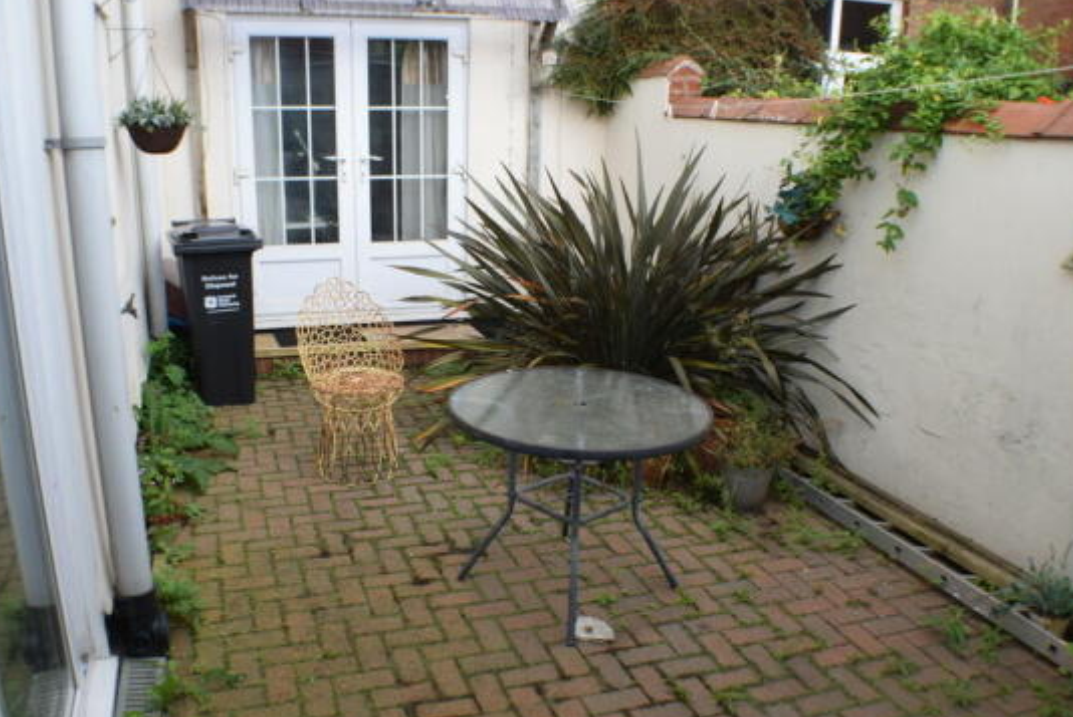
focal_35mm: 39
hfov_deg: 49.8
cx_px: 473
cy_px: 411
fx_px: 1152
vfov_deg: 34.5
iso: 400
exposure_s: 1/200
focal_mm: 21
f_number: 7.1
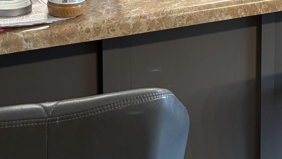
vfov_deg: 11.4
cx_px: 283
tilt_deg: -5.8
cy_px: -163
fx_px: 718
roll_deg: -0.5
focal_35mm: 96
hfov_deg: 21.4
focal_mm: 5.96
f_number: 1.6
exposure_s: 1/60
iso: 125
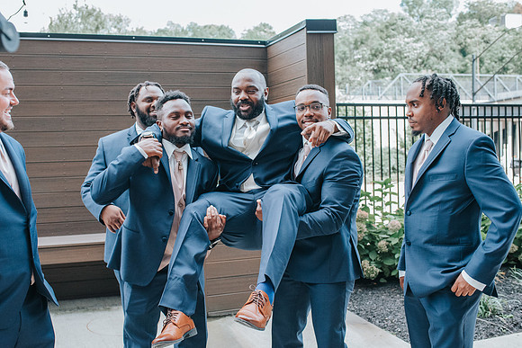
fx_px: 564
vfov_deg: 34.3
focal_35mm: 39
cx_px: 242
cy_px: 174
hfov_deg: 49.6
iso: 3600
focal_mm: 35
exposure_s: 1/2000
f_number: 4
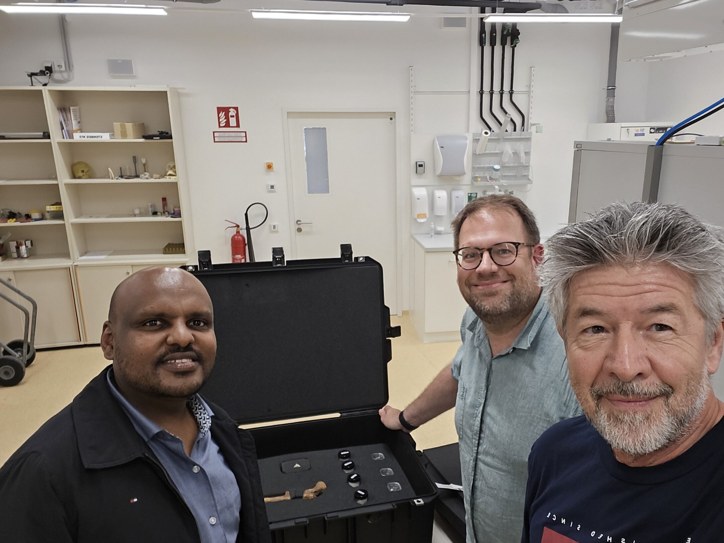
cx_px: 382
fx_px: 565
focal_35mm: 27
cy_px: 295
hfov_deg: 65.3
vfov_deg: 51.3
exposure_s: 1/100
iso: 160
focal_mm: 2.9
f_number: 2.2
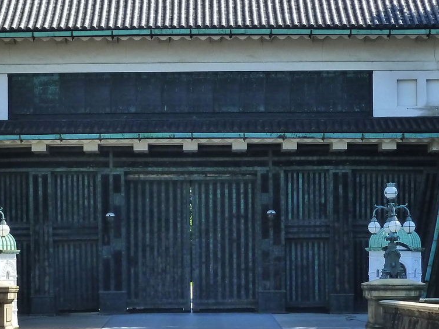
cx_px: 180
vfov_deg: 12.6
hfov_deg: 16.8
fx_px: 1484
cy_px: 242
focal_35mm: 117
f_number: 3.9
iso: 200
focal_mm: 9.1
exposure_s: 1/320
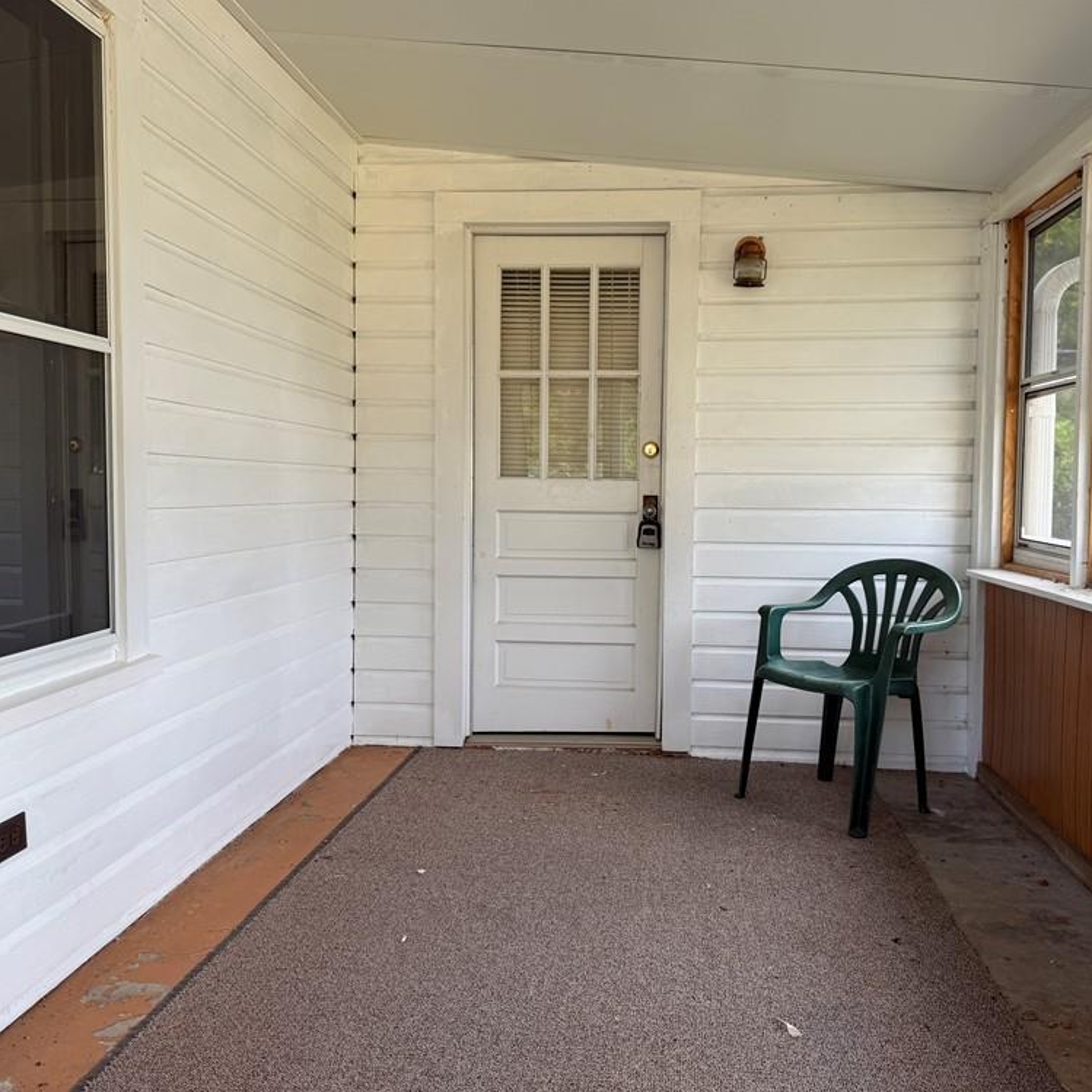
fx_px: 1035
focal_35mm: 29
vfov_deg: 55.6
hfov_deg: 55.6
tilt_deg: -2.6
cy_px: 535
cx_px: 582
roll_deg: +0.3
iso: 80
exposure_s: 1/363
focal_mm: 6.76
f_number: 1.78
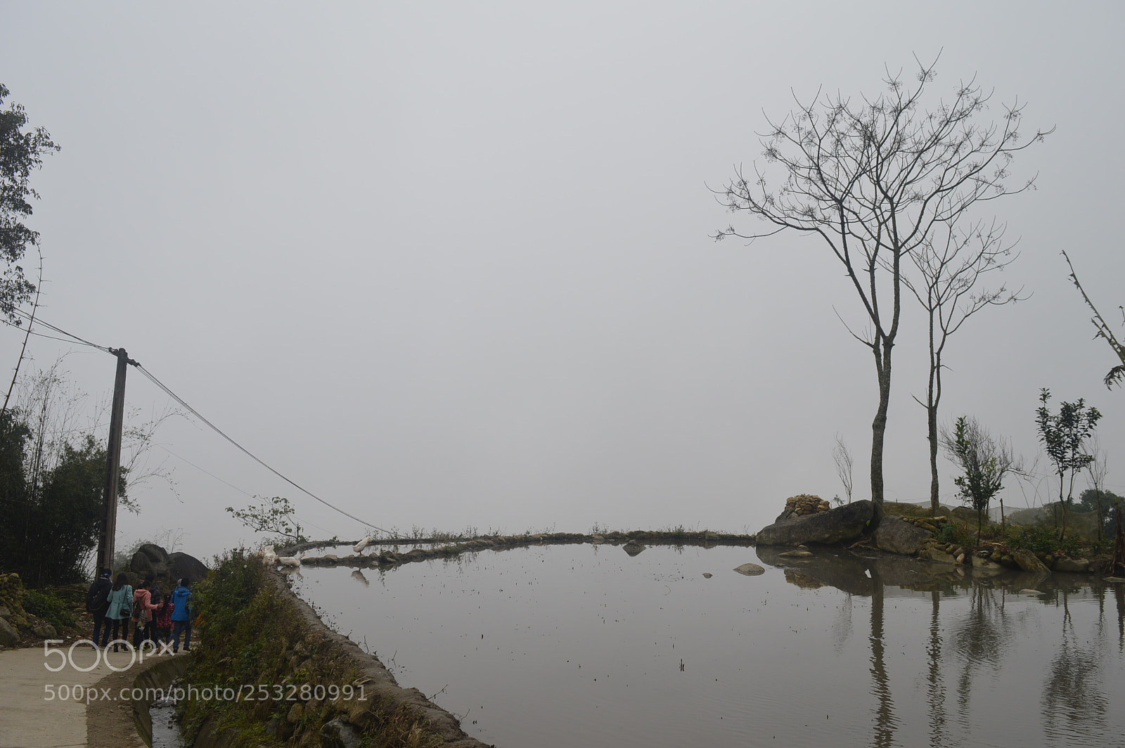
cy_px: 374
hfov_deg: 62.0
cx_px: 562
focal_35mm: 30
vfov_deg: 43.5
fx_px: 937
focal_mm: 20
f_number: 9
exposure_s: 1/320
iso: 100
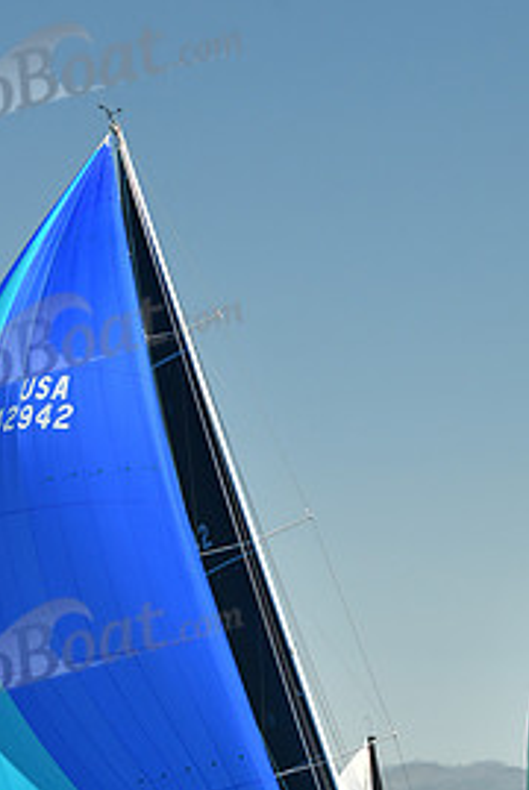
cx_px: 395
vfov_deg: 10.4
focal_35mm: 198
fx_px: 4353
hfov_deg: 6.9
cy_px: 467
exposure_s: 1/640
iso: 320
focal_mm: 92
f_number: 7.1
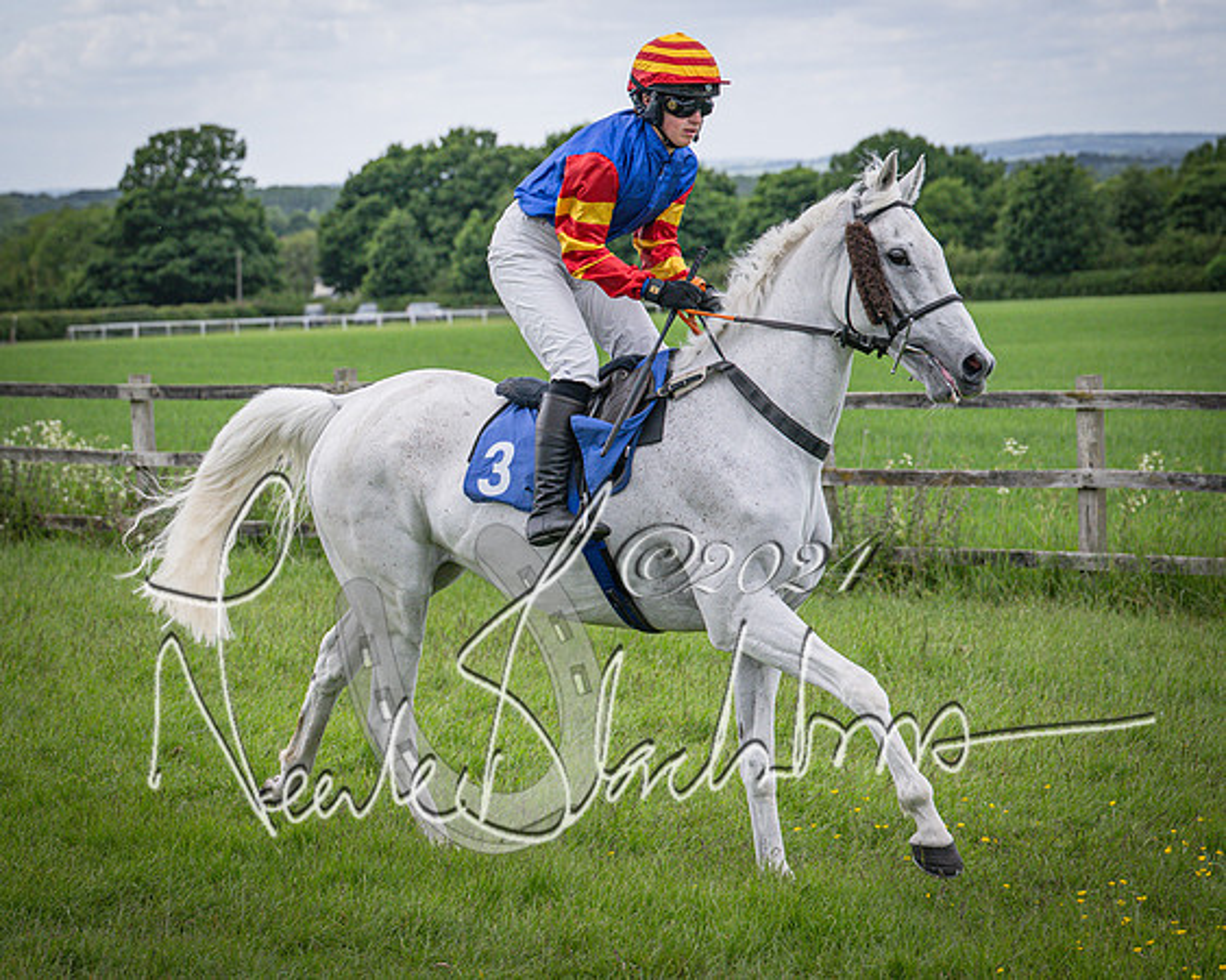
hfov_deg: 16.3
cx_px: 559
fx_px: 4291
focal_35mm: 118
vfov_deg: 13.0
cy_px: 490
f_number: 4
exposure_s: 1/3200
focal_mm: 70
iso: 400
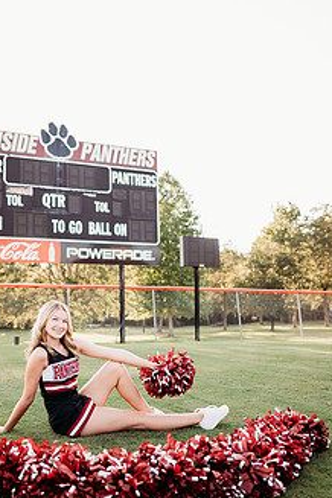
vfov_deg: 57.2
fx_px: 456
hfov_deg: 39.5
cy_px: 262
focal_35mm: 33
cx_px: 113
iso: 125
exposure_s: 1/500
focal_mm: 24
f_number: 2
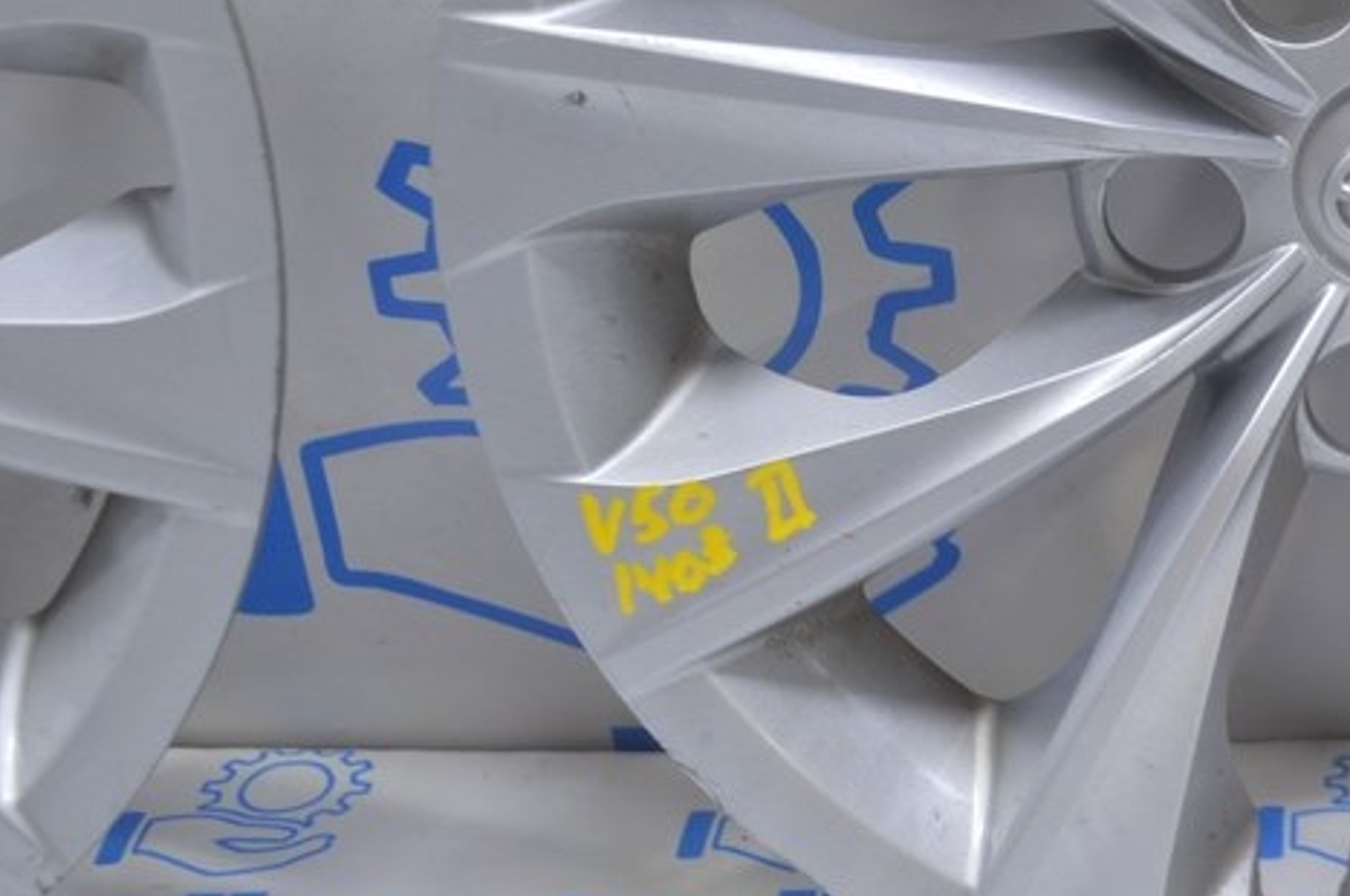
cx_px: 1408
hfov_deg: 24.3
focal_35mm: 79
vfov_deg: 17.0
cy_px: 103
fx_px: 2958
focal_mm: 24
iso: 400
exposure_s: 1/20
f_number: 5.6
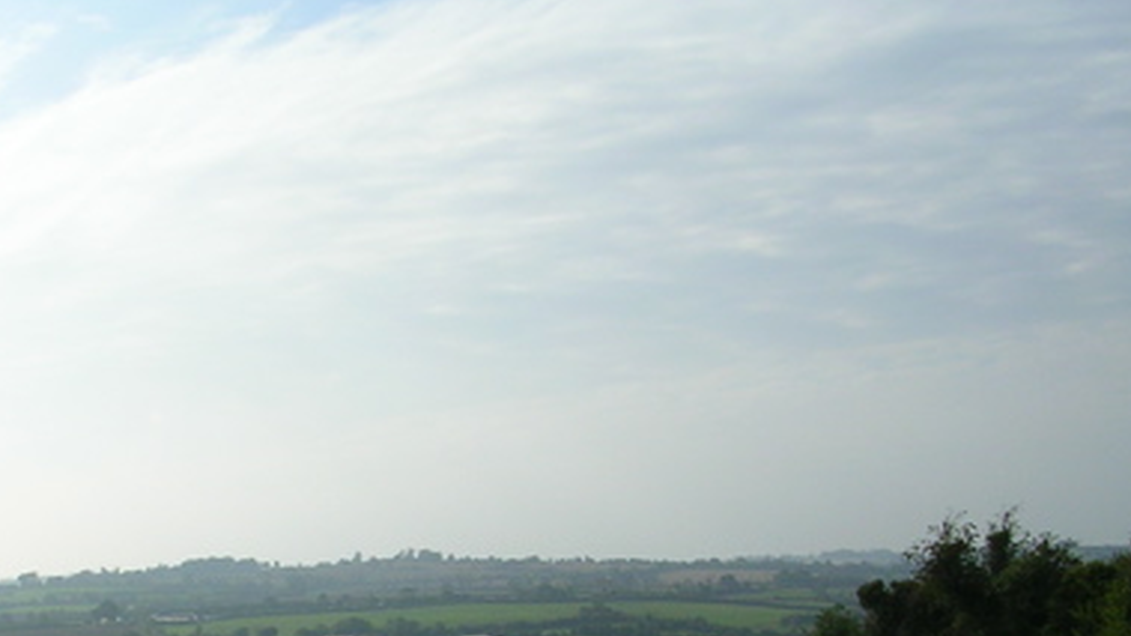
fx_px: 2099
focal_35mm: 70
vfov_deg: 16.7
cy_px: 702
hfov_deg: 29.7
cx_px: 292
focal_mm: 5.8
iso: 50
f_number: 5.6
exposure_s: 1/693
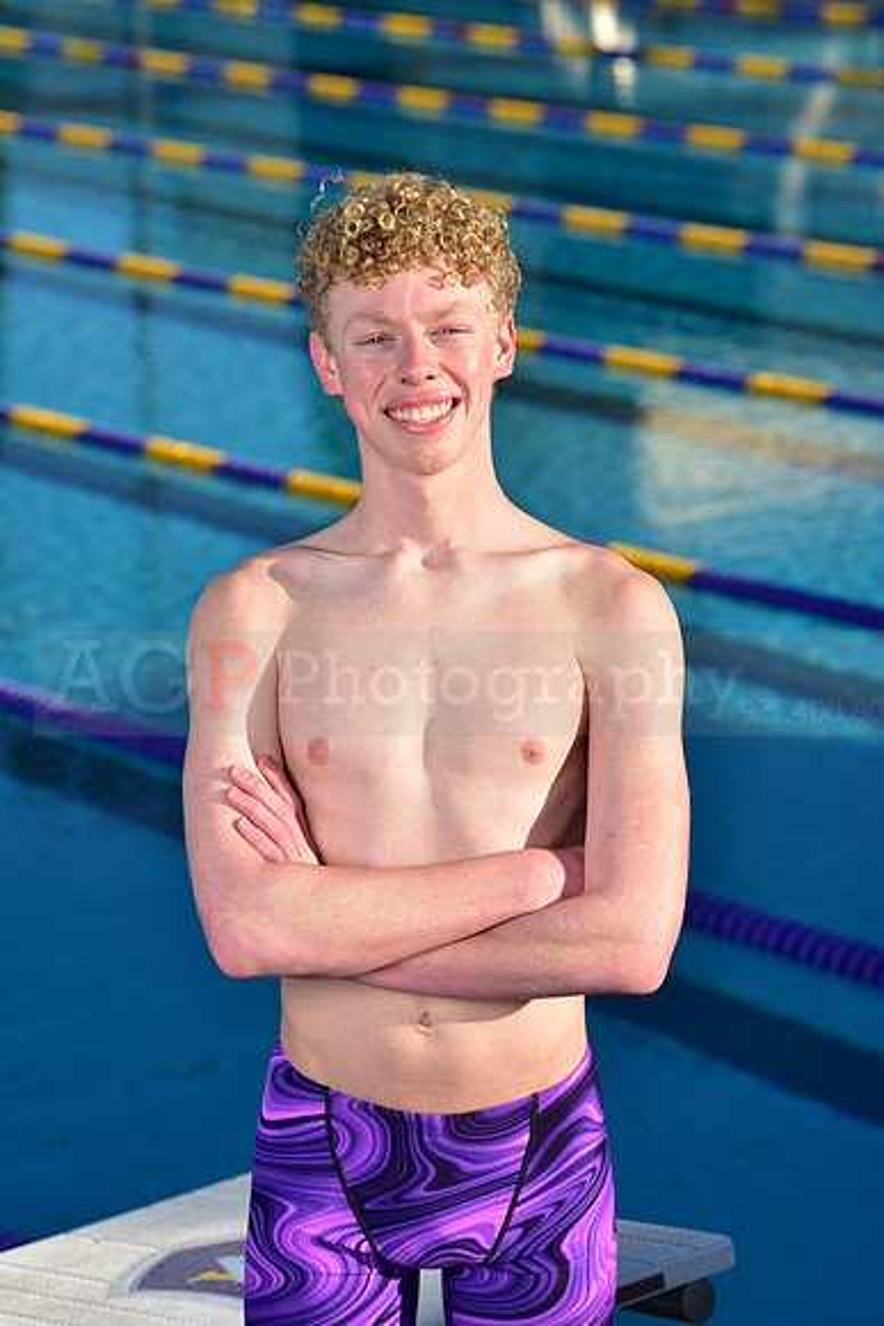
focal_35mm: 122
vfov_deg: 16.8
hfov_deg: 11.2
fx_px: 4491
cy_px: 663
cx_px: 442
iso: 64
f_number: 6.3
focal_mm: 122
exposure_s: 1/250
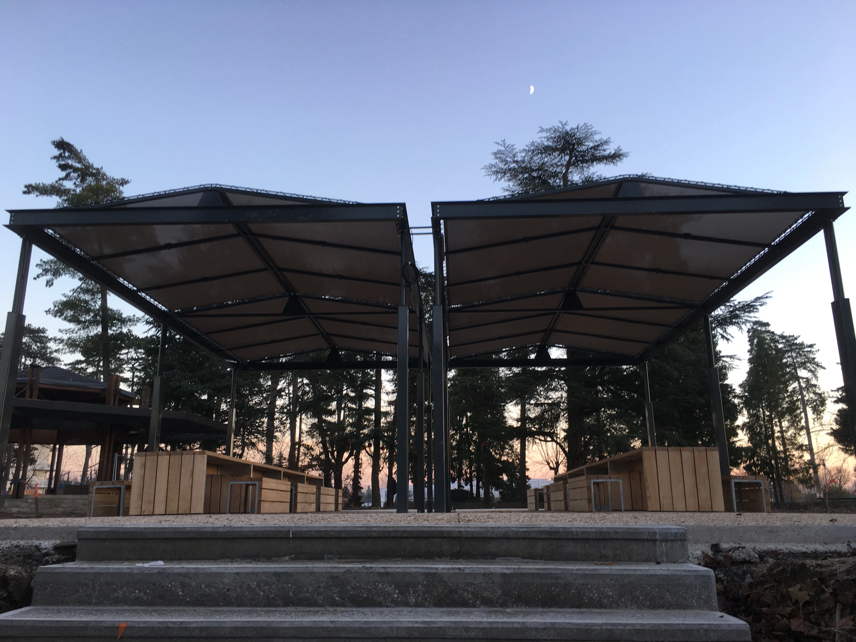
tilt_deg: +14.4
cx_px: 428
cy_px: 321
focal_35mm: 29
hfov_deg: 61.7
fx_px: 717
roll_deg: +0.7
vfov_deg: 48.2
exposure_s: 1/50
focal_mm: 4.15
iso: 25
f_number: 2.2
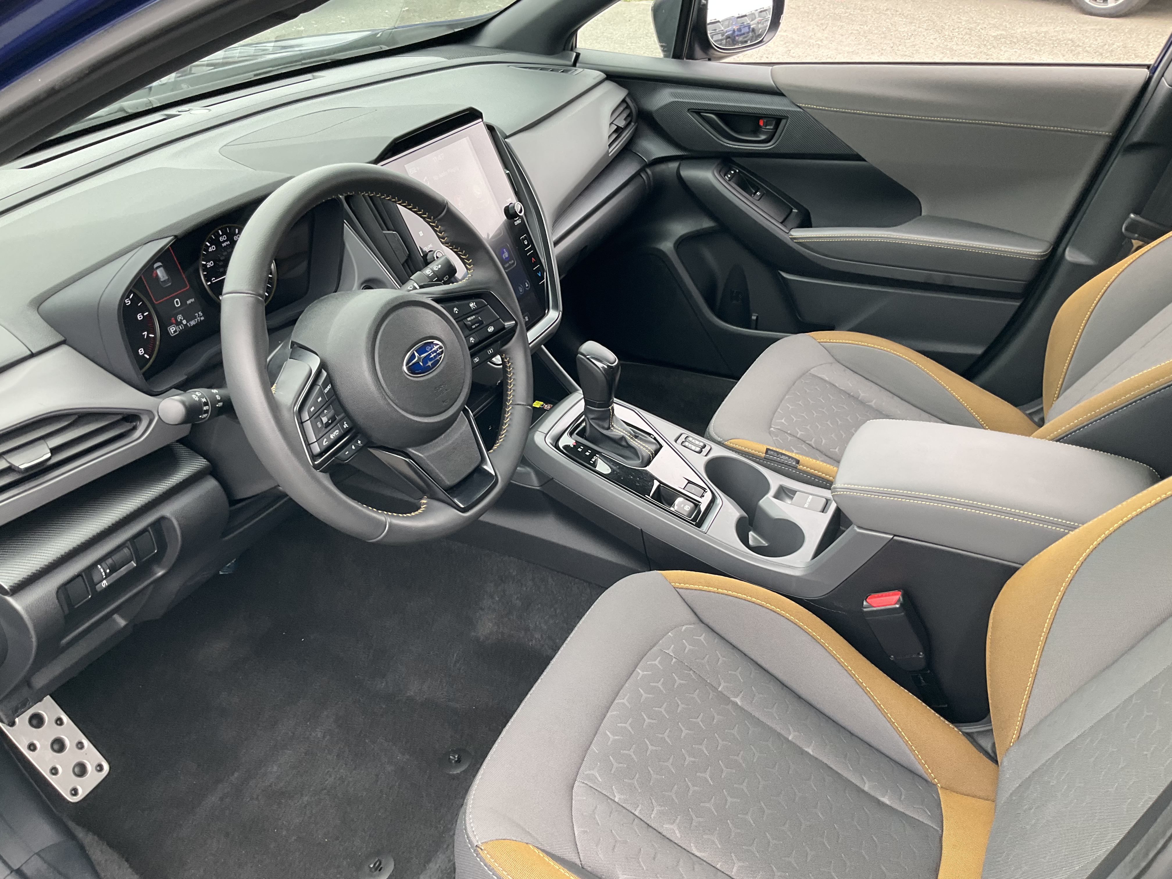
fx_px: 982
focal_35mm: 29
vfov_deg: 48.2
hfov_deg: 61.7
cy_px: 440
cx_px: 586
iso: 64
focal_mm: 3
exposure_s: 1/122
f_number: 1.8
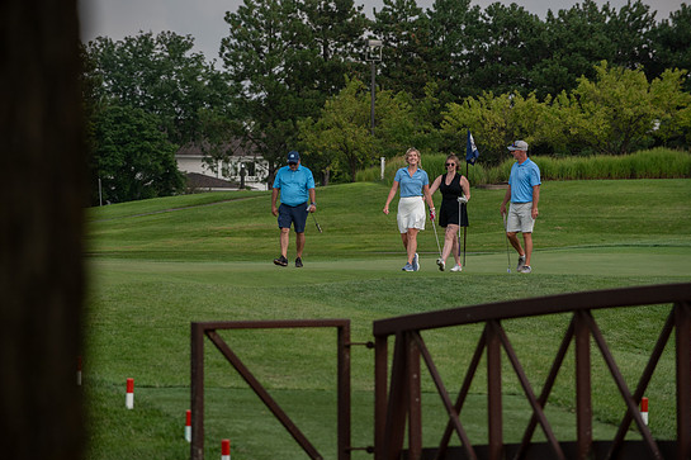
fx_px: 4087
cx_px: 358
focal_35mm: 213
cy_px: 235
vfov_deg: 6.4
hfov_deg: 9.7
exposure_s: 1/1600
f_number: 5
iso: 250
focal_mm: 200
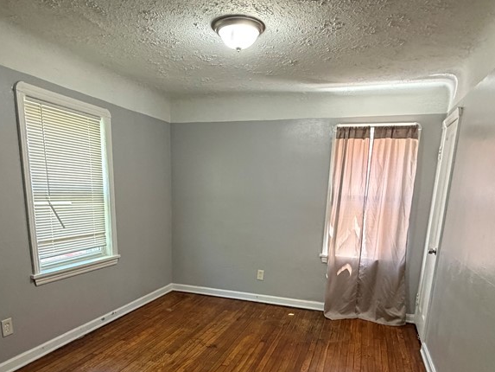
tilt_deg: -11.5
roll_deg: -1.6
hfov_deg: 69.4
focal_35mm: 25
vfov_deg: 52.9
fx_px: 358
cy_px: 270
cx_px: 238
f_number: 2.2
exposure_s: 1/60
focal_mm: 2.22
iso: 500
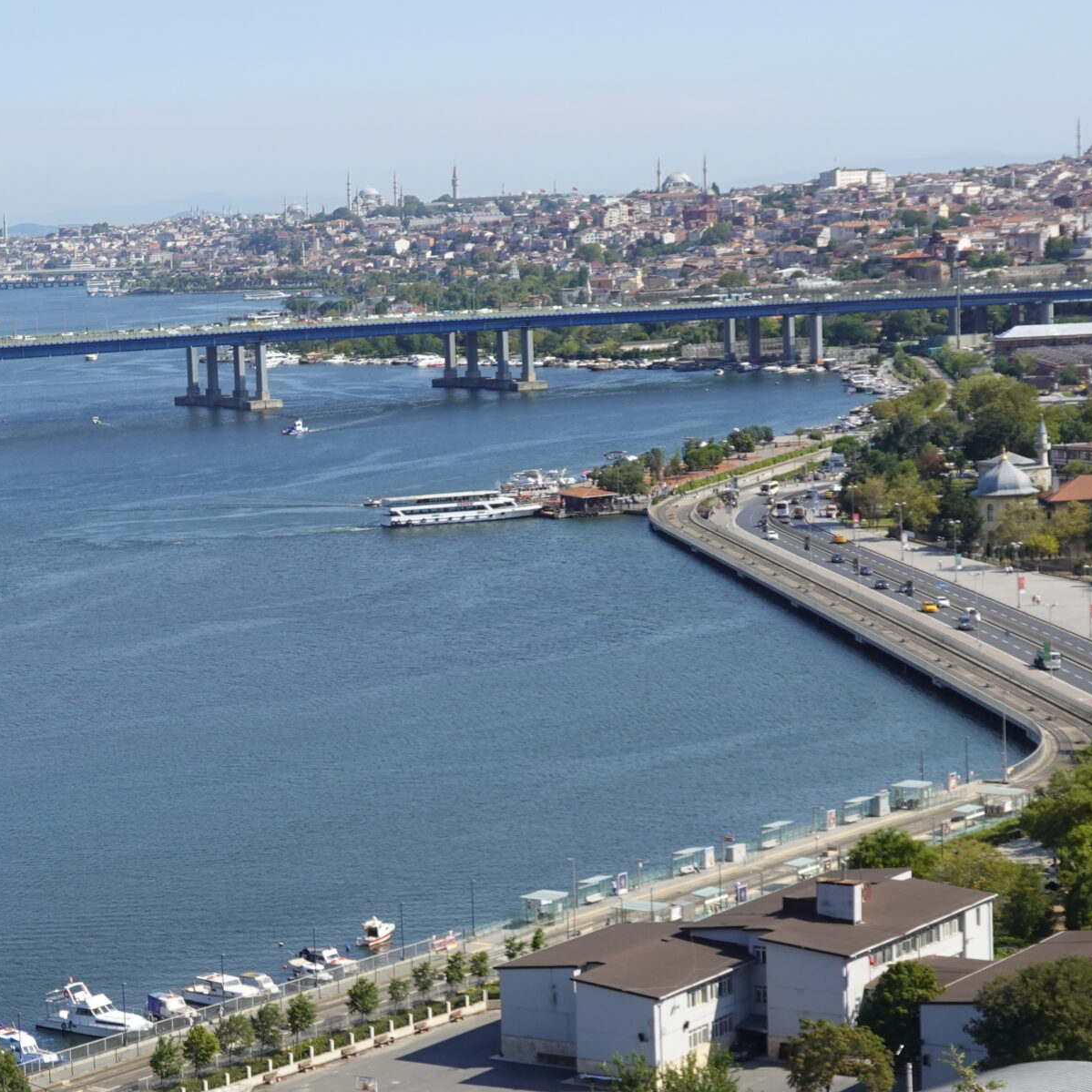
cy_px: 747
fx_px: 3498
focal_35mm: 98
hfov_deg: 17.6
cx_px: 199
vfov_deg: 17.7
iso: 100
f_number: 5.6
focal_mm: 19.84
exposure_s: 1/320
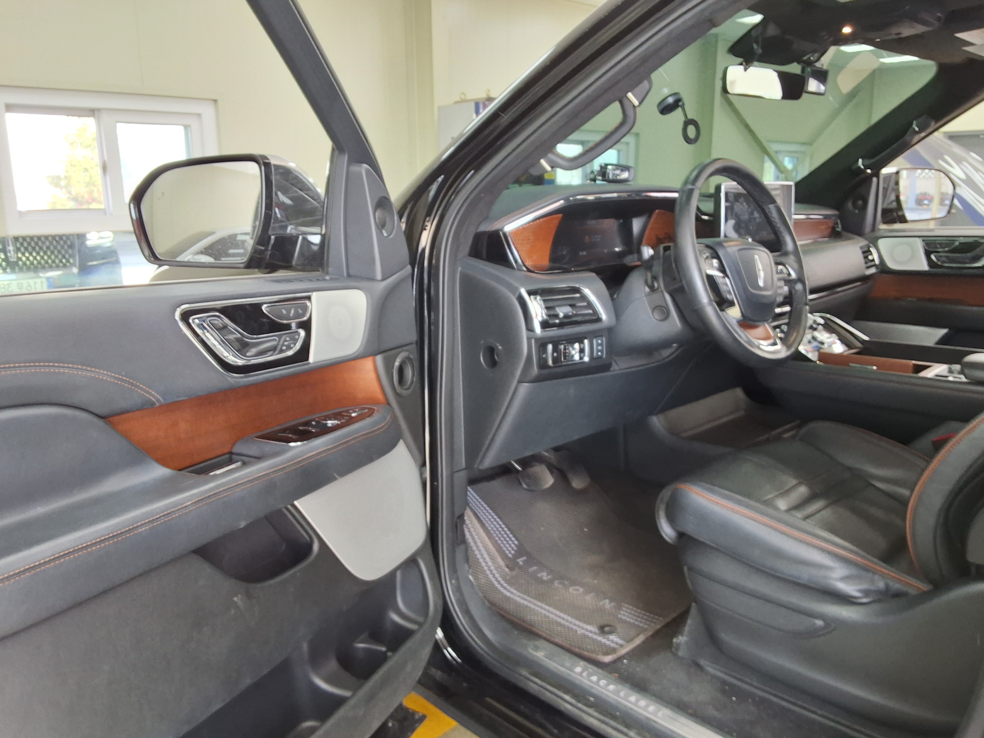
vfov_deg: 49.7
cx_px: 492
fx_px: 796
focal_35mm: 28
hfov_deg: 63.4
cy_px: 369
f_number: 1.9
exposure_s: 1/40
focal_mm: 2.91
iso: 40
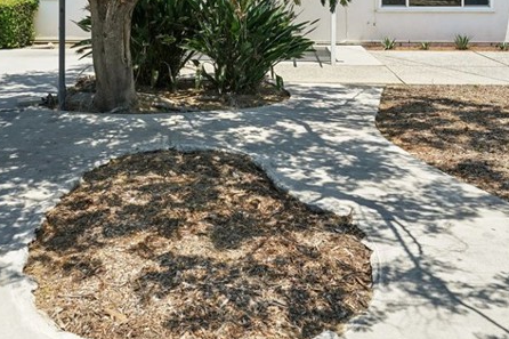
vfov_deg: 30.8
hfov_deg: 49.5
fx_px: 551
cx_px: 240
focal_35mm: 39
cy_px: -26
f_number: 13
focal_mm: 17
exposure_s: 1/50
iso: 100
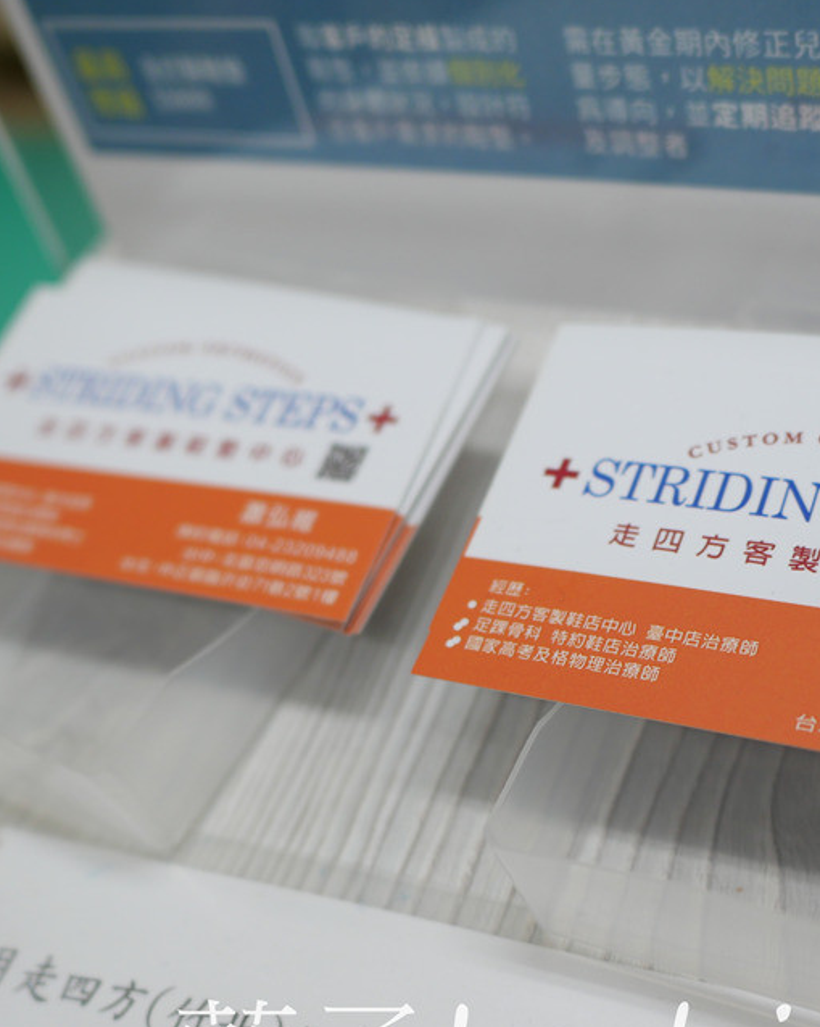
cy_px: 558
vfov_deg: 40.3
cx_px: 623
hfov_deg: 32.1
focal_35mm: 46
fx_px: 1396
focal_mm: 15
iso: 200
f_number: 2
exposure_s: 1/125
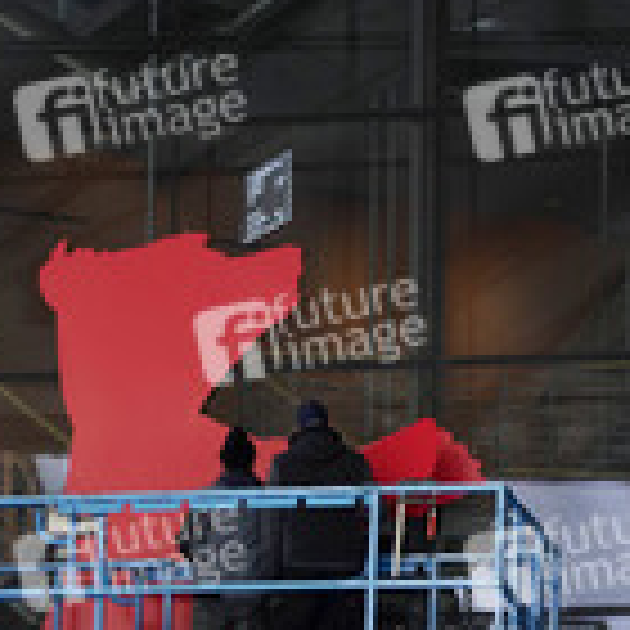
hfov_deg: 6.5
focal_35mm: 270
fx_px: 5559
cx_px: 191
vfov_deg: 6.5
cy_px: 670
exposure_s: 1/80
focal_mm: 99
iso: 640
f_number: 5.6
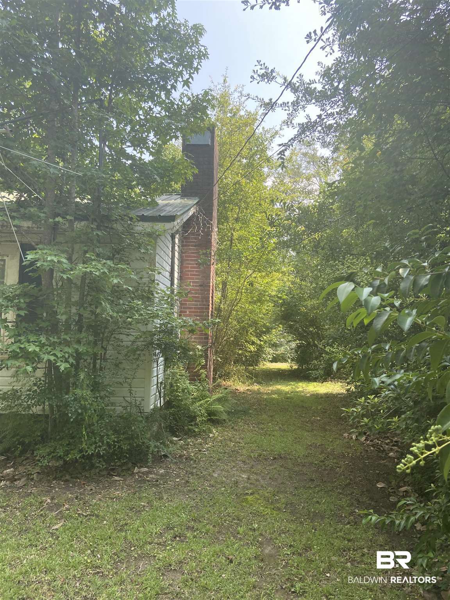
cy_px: 300
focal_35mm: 26
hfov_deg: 53.1
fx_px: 451
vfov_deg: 67.3
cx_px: 225
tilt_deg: +5.8
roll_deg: -1.7
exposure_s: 1/329
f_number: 1.8
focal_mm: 4.25
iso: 32
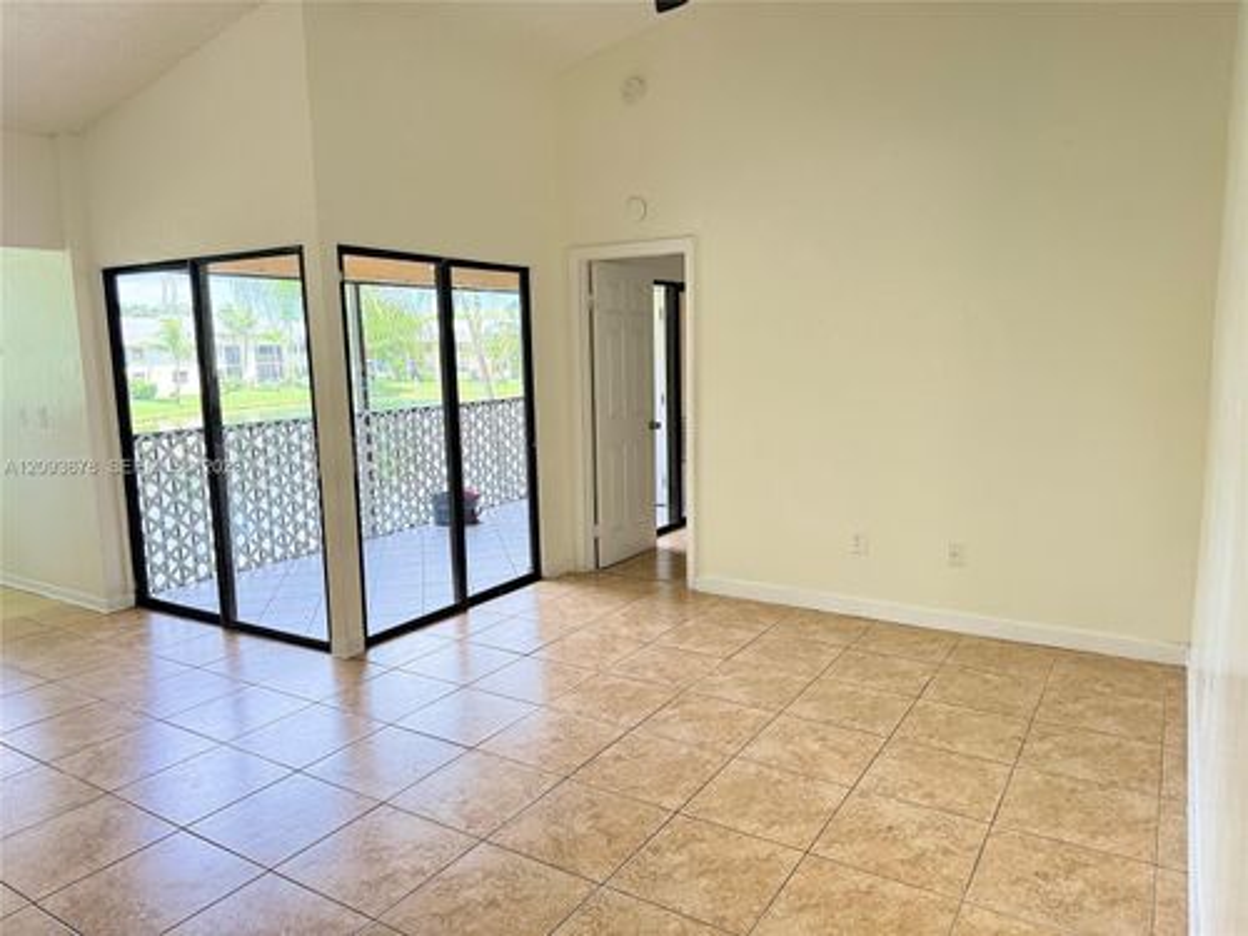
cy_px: 468
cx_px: 624
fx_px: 865
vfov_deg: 56.8
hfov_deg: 71.6
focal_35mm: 24
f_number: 1.78
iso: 250
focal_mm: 6.76
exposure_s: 1/120
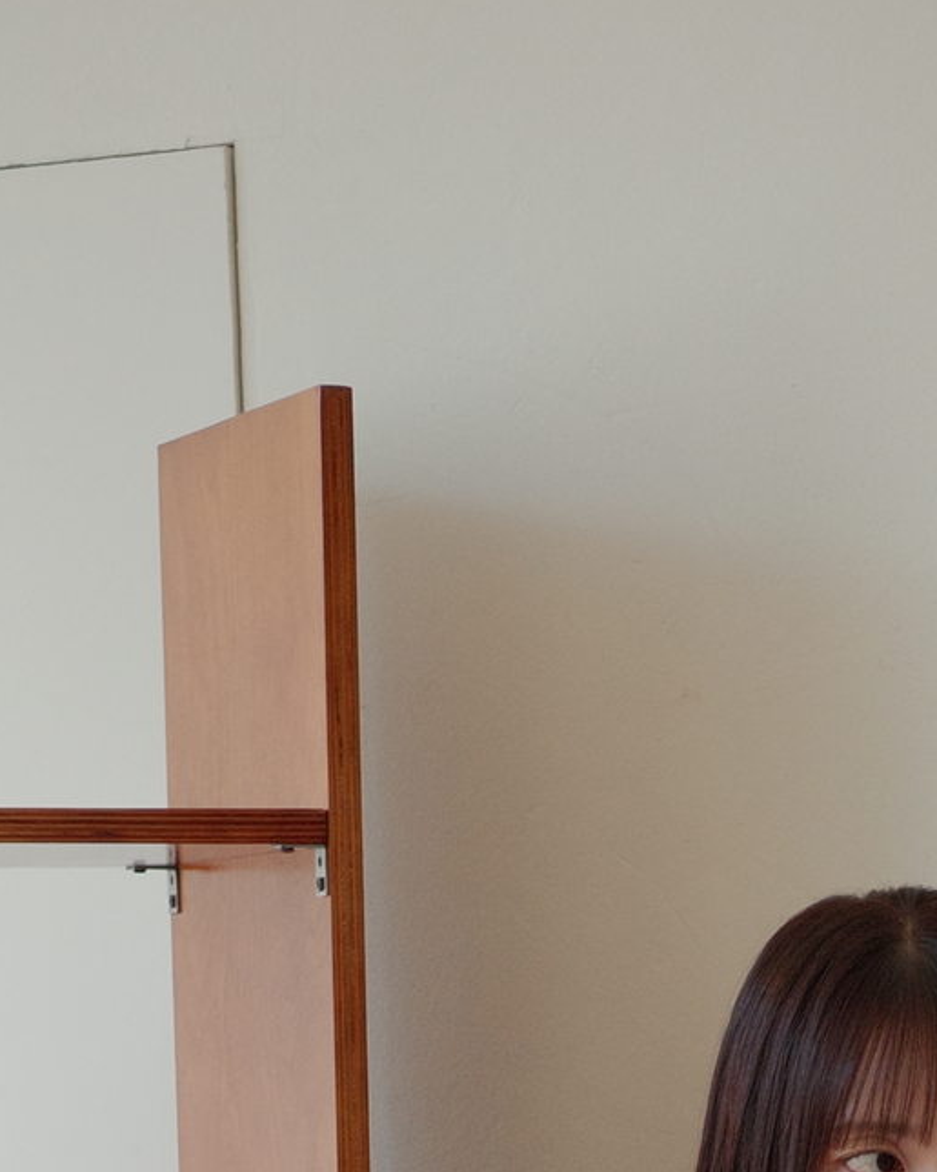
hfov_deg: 8.8
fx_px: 6068
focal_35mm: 175
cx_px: 922
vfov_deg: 10.4
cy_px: 2046
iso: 320
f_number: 2.8
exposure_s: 1/640
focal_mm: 26
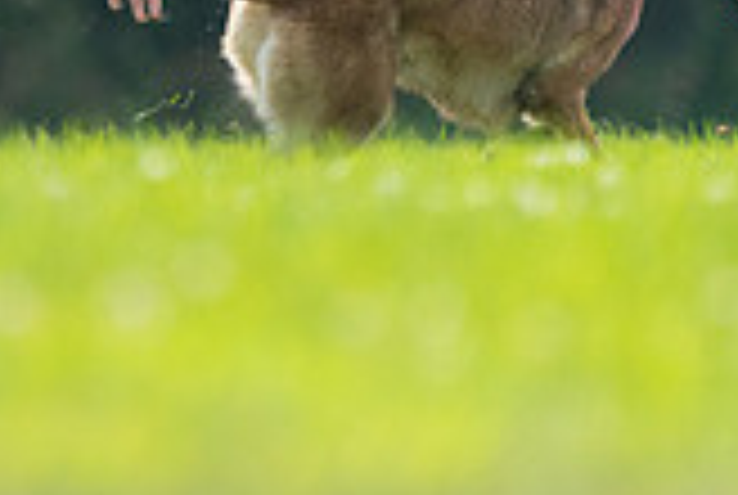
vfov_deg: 0.7
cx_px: 112
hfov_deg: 1.0
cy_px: -142
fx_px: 43477
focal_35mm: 2117
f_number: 6.3
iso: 2500
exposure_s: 1/4000
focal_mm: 600
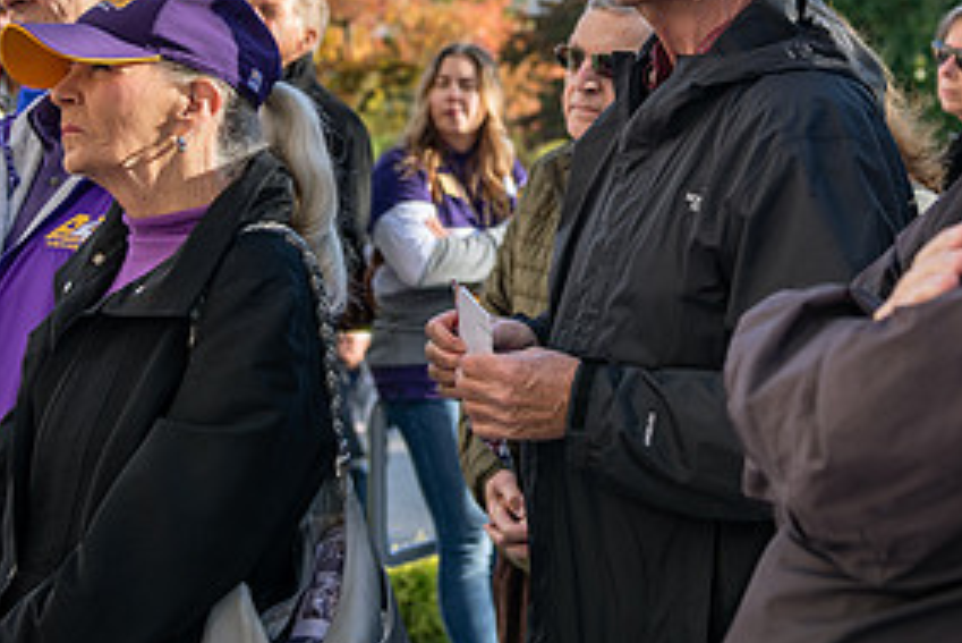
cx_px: 676
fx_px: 2085
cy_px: 39
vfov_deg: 17.2
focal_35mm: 78
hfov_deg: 25.8
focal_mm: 38
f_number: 3.2
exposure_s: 1/400
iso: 80
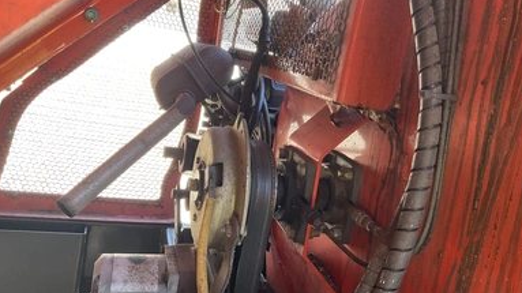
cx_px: 270
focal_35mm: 33
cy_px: 109
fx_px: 457
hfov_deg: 59.5
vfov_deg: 35.4
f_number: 1.8
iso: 64
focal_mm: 3
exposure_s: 1/103
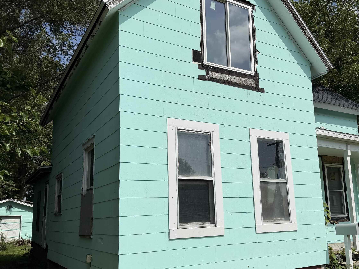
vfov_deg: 42.9
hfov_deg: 55.2
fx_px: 342
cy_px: 153
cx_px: 203
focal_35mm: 33
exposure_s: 1/14286
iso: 80
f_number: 1.78
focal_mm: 6.76
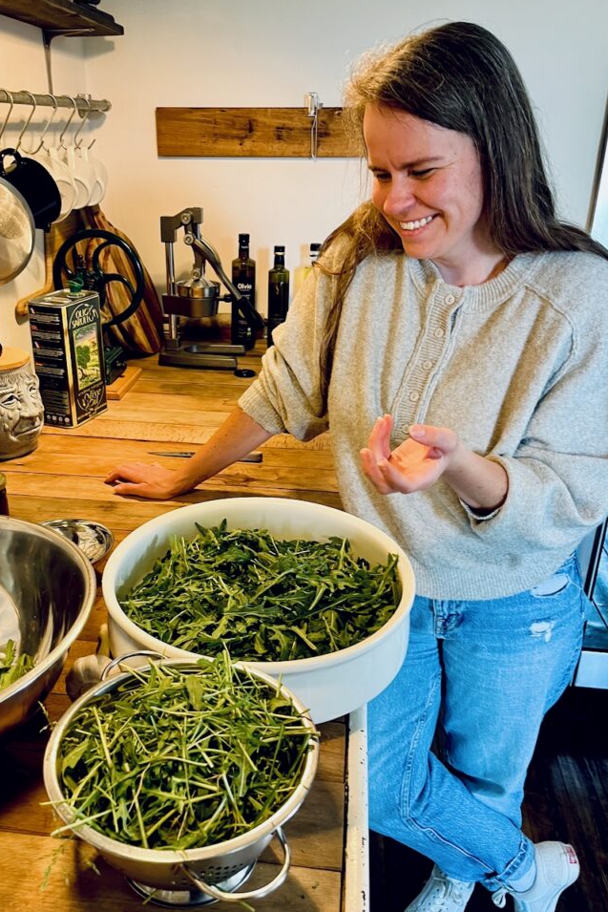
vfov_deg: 63.6
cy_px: 466
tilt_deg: -24.5
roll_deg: -0.5
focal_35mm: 29
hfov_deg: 44.9
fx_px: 734
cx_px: 265
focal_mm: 5.1
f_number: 1.6
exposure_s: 1/50
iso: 125
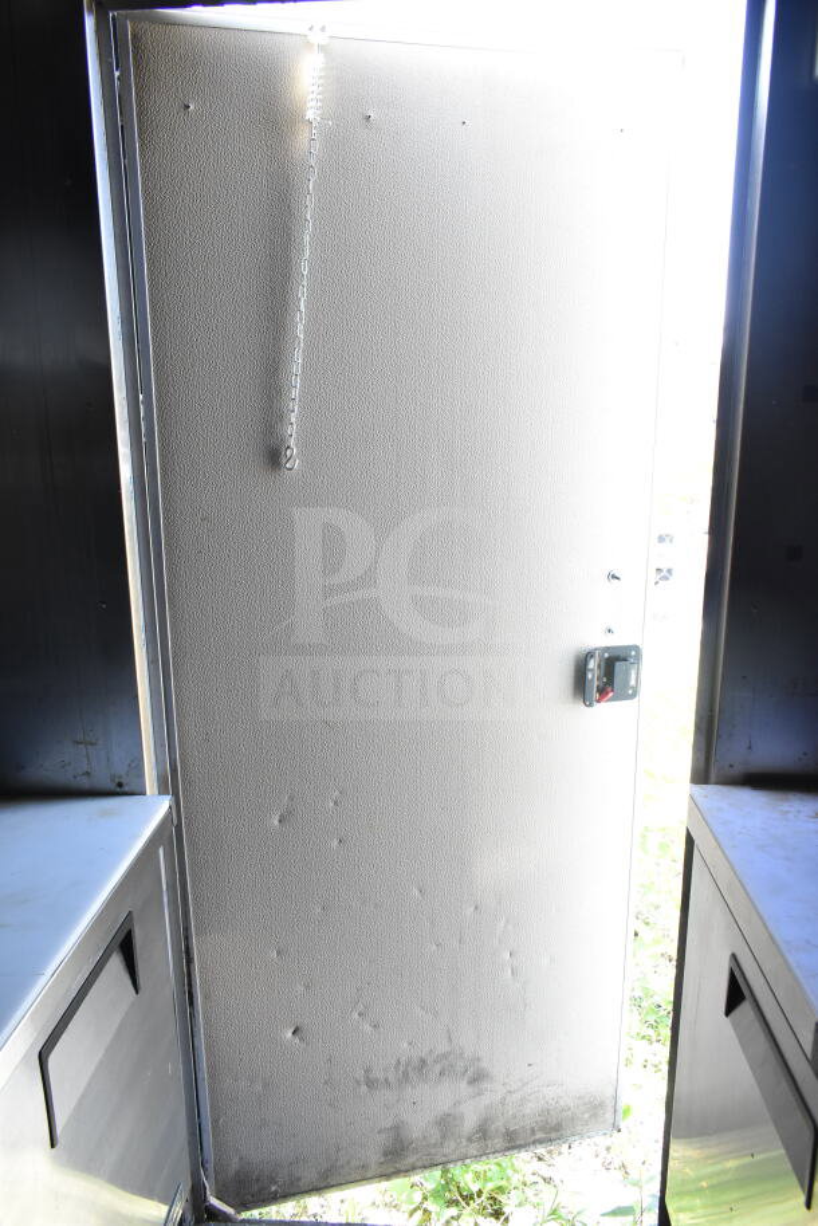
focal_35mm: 27
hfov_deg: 48.0
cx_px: 409
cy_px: 613
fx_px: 919
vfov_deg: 67.4
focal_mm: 18
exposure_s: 1/125
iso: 1600
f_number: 5.6
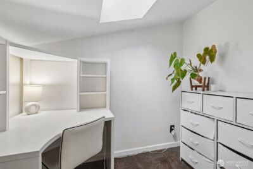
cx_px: 126
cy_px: 84
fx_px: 112
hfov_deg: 96.7
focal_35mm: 16
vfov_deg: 73.8
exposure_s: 1/25
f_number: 8
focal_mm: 16
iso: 1600
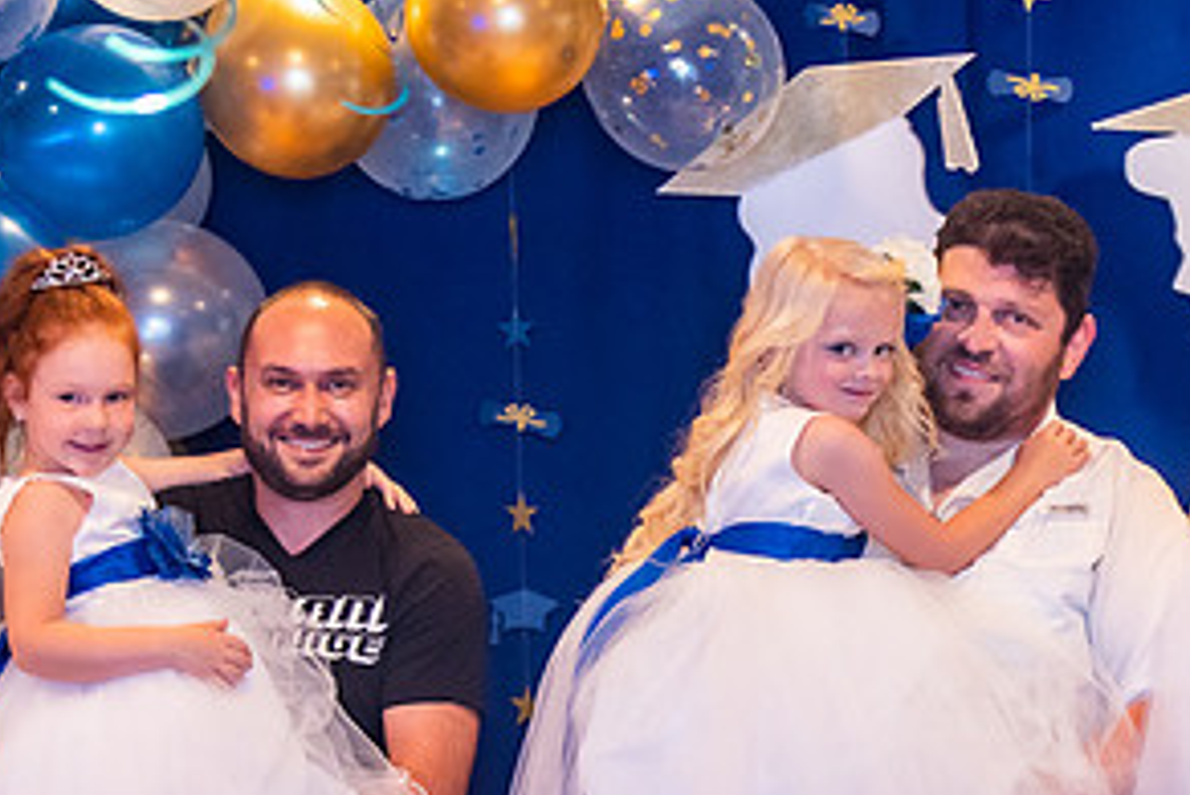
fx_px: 4597
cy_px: 650
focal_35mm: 139
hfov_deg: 14.7
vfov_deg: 9.9
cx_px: 929
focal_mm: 70
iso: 3200
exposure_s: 1/200
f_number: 2.8
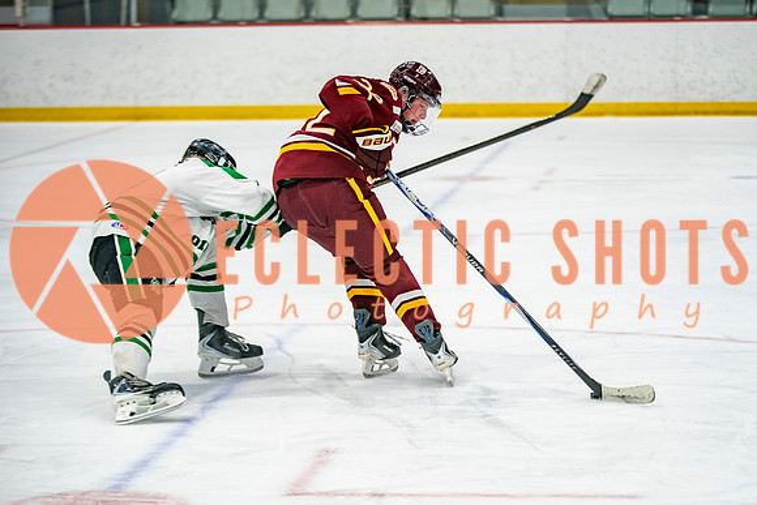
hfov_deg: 16.4
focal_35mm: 125
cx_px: 429
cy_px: 299
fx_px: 2627
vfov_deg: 11.0
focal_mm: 105
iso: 800
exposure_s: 1/640
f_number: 2.8
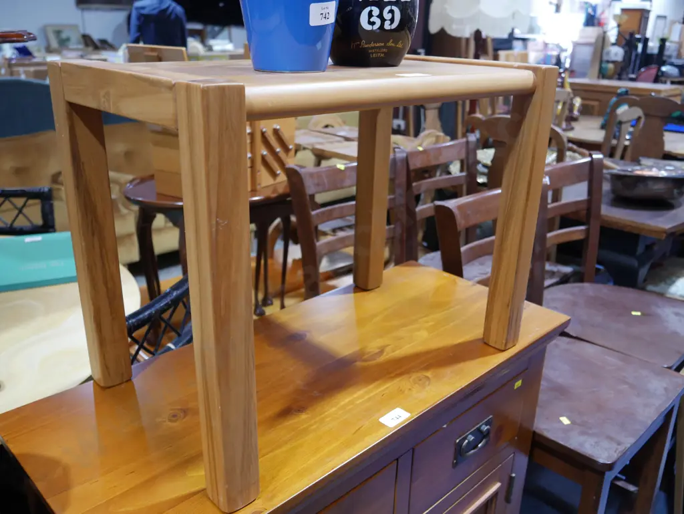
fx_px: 593
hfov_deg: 59.9
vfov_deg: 46.8
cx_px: 342
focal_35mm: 30
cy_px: 257
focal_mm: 15
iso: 500
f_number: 3.6
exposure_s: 1/60
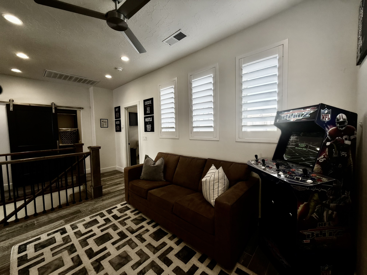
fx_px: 148
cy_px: 138
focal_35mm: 14
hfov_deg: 102.1
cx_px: 184
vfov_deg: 85.7
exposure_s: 1/120
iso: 125
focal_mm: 2.22
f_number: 2.2
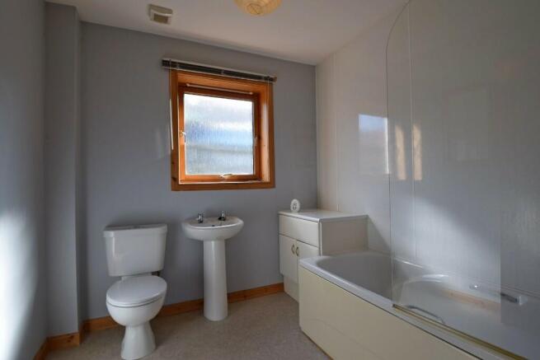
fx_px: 259
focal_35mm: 17
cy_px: 180
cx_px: 270
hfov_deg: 92.4
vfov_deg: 69.7
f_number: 13
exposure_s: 1/15
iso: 200
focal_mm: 11.5
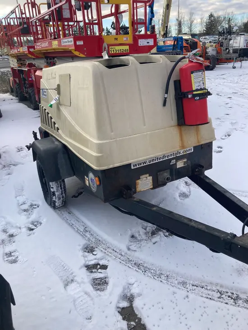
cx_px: 124
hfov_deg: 49.8
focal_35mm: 28
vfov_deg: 63.4
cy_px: 165
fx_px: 267
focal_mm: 3.99
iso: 20
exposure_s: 1/623
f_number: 1.8
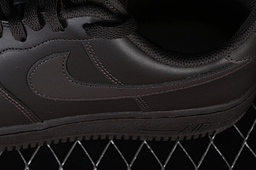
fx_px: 1265
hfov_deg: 11.5
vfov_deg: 7.7
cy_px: -24
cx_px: 44
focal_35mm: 178
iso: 160
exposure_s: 1/60
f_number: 6.3
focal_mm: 50
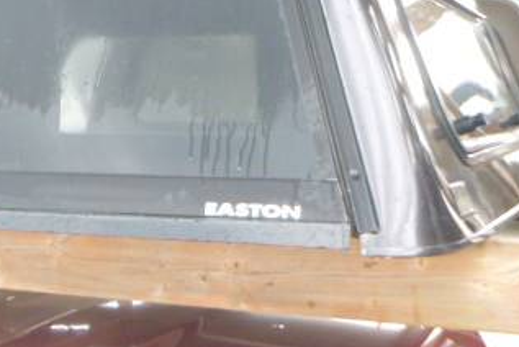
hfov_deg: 23.0
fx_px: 1241
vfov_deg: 15.6
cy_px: -5
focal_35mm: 86
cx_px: 41
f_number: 4.6
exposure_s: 1/40
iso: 400
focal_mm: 7.3
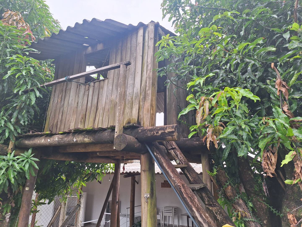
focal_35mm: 23
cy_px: 114
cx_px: 151
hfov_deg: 73.9
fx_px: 201
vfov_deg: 58.9
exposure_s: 1/321
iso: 40
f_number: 1.8
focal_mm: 5.54
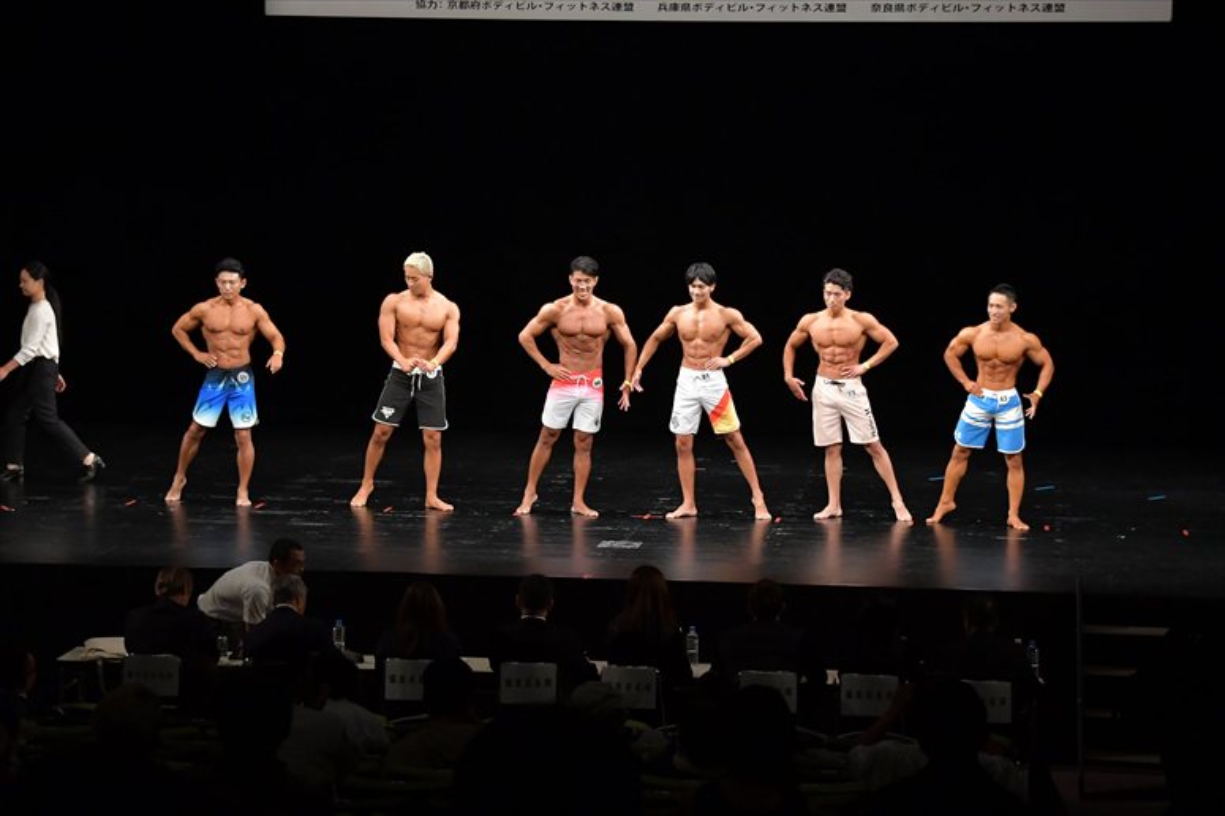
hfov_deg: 21.0
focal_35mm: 97
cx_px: 612
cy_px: 408
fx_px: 3299
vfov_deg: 14.1
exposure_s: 1/400
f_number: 5.6
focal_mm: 65
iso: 3200
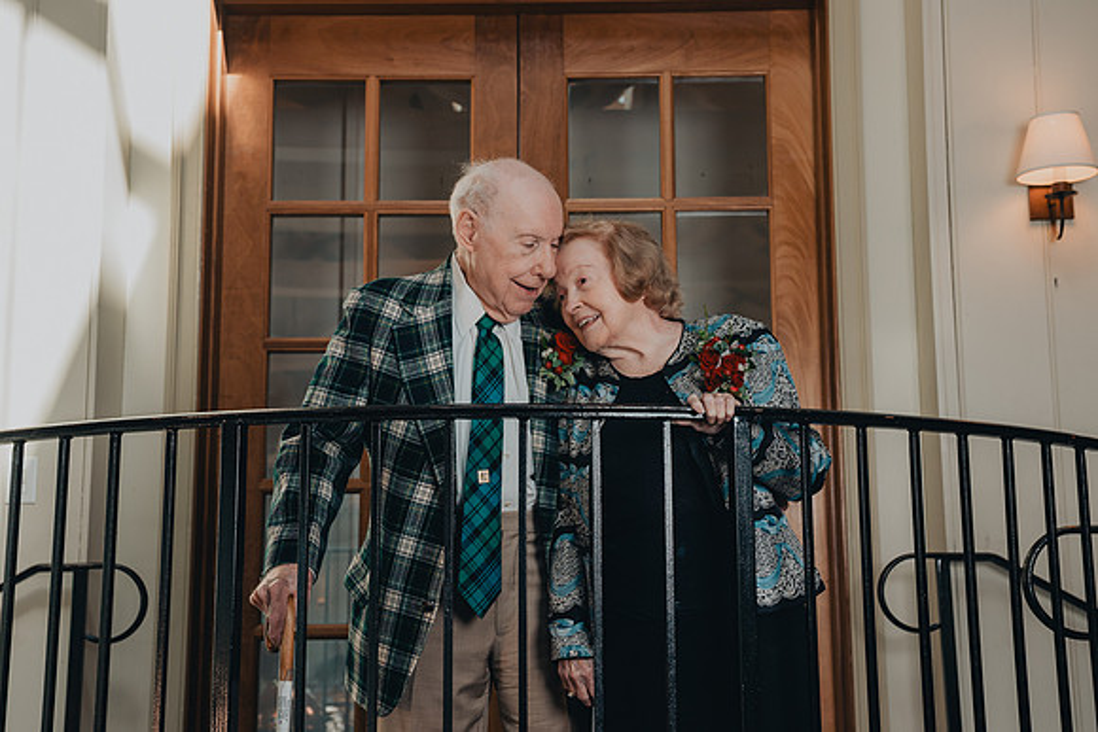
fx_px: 1518
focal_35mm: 50
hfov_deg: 39.8
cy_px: 366
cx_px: 549
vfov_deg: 27.1
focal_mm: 48
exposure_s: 1/200
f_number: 5.6
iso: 400
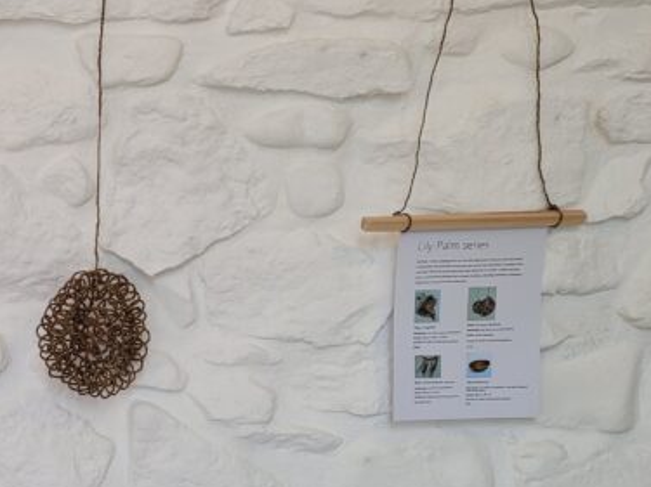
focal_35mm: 71
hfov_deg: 24.0
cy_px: 331
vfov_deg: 20.6
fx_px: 1335
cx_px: -196
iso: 80
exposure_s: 1/100
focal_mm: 5.4
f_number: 1.8
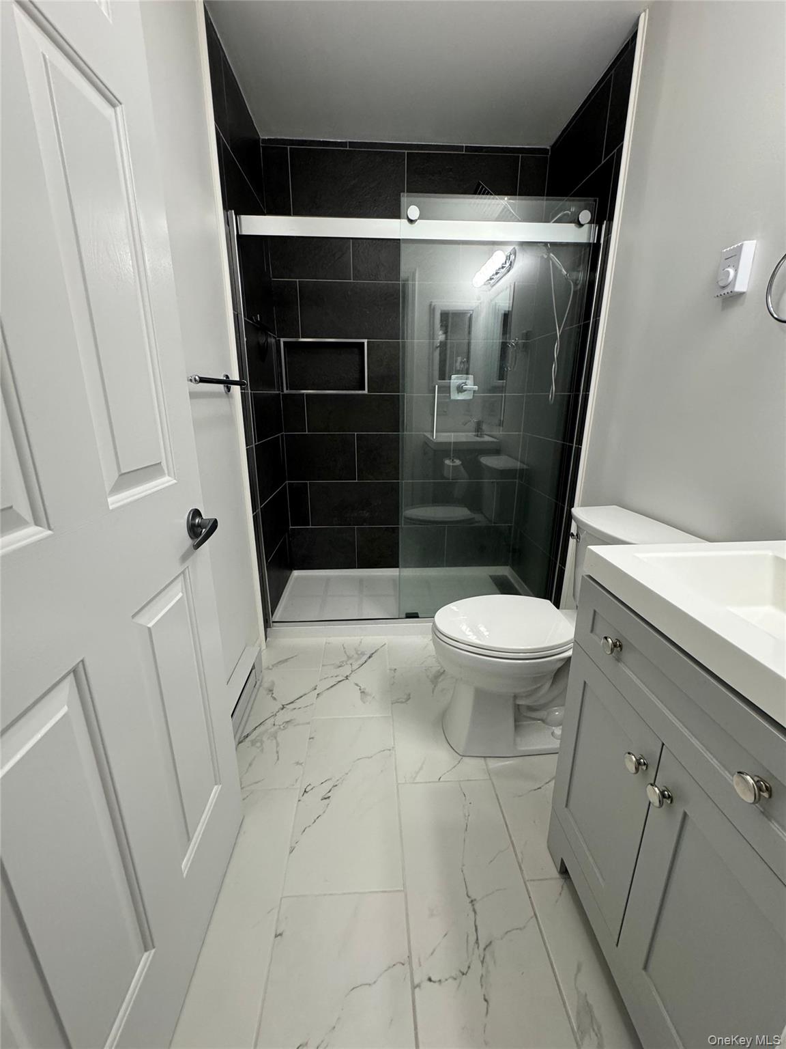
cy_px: 524
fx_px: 424
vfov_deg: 102.1
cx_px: 393
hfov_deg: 85.7
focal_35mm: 14
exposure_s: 1/120
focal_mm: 2.22
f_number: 2.2
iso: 250
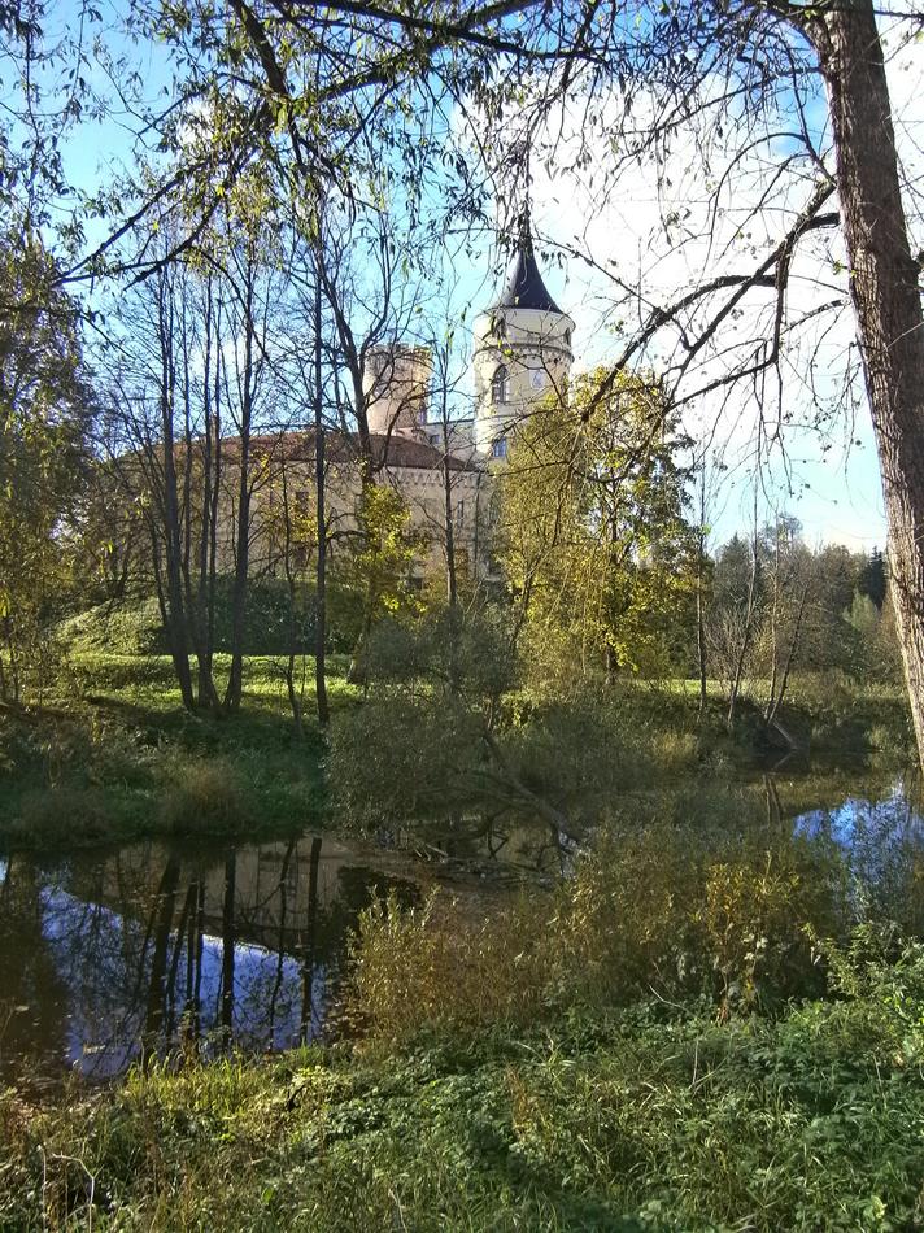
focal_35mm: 26
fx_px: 926
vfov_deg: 67.3
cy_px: 616
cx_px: 462
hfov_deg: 53.0
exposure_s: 1/40
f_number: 8
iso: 80
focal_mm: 4.7
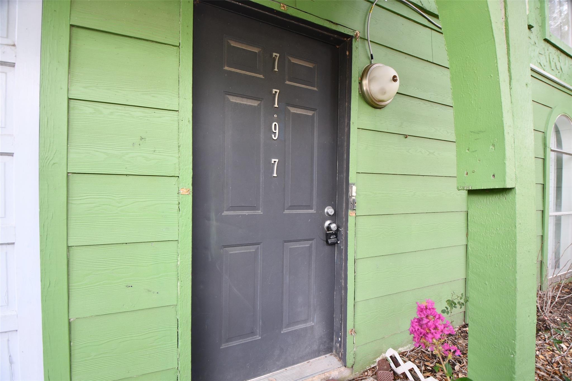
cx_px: 286
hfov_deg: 100.4
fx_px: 238
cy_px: 190
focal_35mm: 15
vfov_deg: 77.3
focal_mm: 10
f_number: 4.5
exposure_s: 1/80
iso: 200
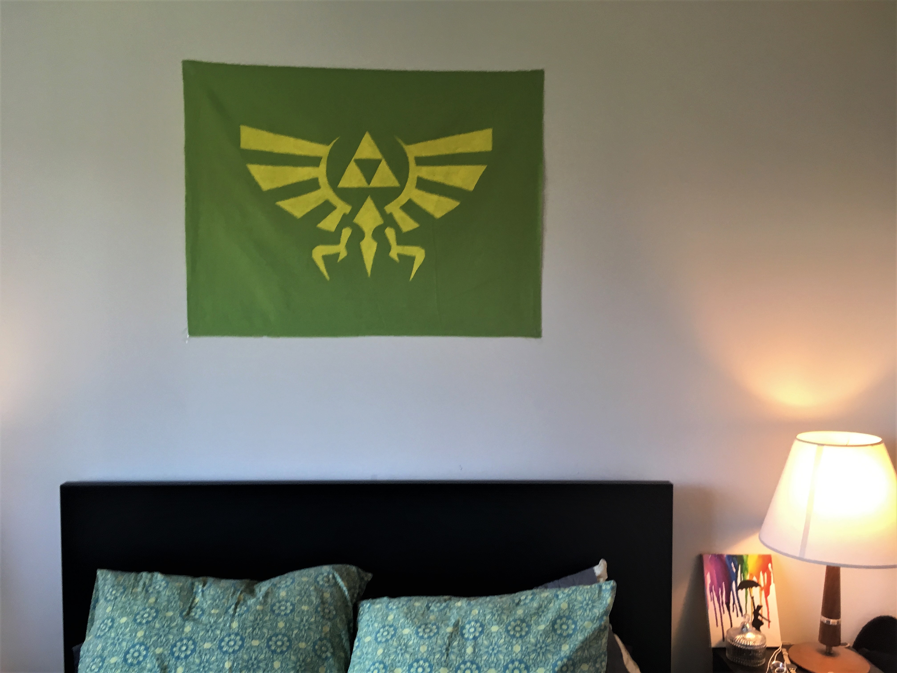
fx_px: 751
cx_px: 448
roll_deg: +1.9
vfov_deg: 48.2
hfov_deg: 61.7
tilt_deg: -6.9
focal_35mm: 29
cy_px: 336
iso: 64
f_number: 2.2
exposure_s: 1/30
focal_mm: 4.15
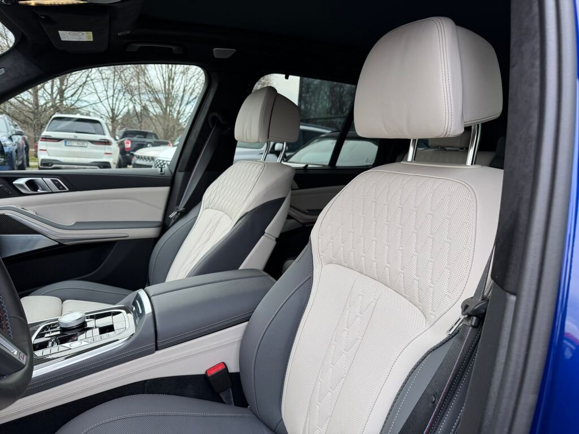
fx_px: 401
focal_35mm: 24
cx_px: 290
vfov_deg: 56.8
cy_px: 217
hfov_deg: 71.6
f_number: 1.78
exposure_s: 1/121
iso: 100
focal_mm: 6.76
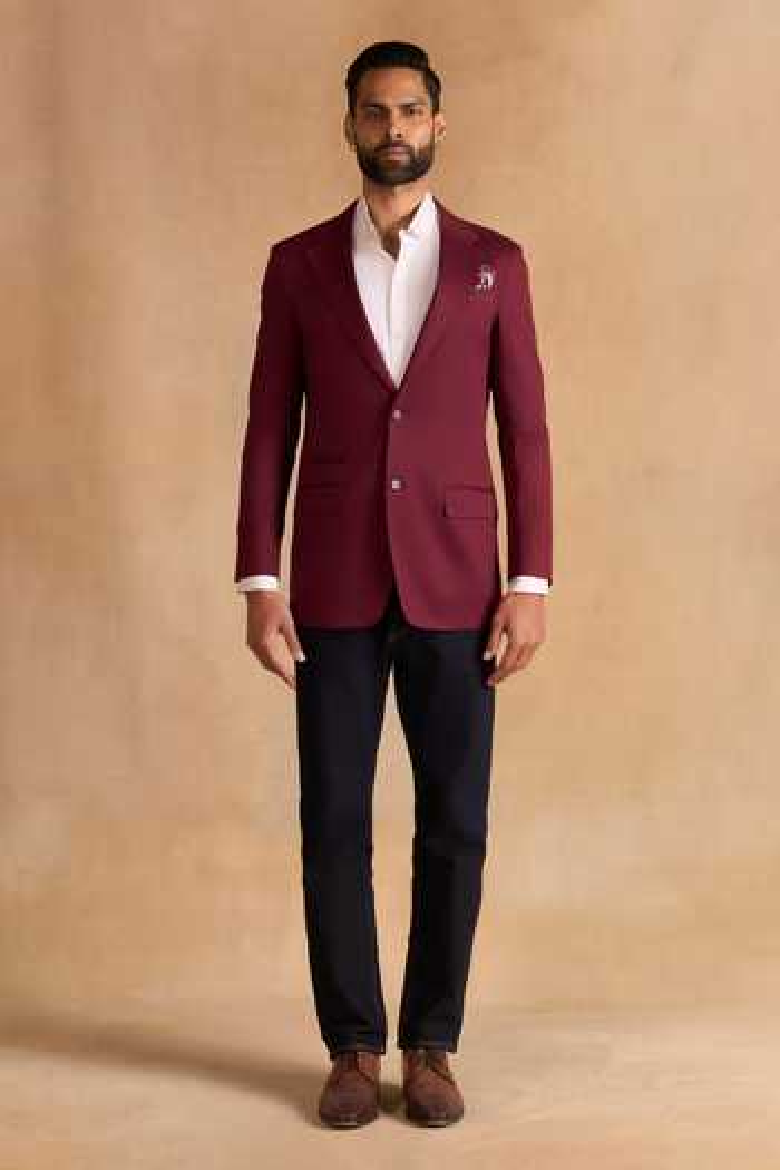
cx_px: 390
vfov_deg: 28.8
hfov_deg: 19.5
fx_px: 2275
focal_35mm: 70
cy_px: 585
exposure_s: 1/160
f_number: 5
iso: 125
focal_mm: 70
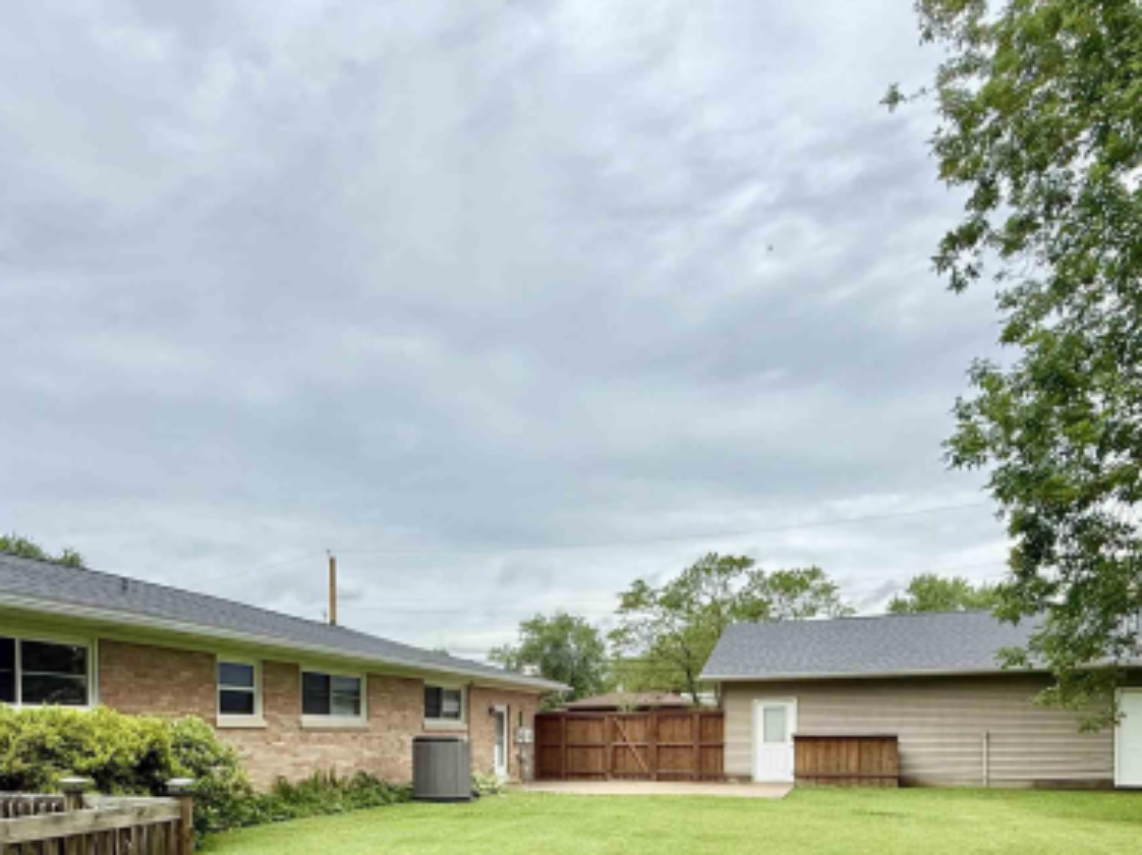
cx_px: 511
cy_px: 757
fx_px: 824
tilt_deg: +0.3
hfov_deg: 69.2
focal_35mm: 25
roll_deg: +0.5
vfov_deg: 49.3
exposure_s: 1/985
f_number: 2.2
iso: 50
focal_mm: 2.22
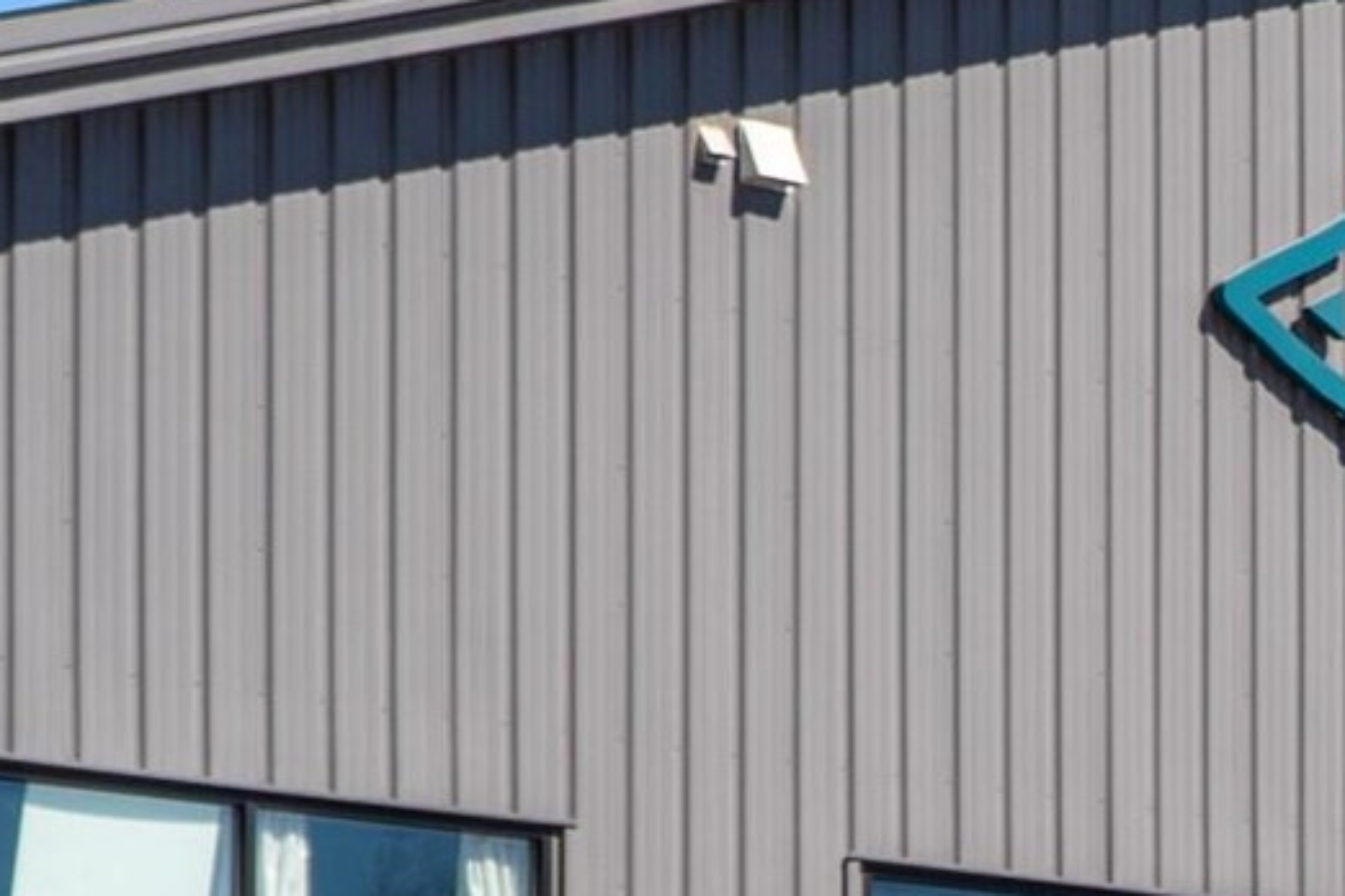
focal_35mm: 156
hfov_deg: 12.4
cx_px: 2114
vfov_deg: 8.7
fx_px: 5828
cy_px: 1137
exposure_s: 1/1600
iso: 160
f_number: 4
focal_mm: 32
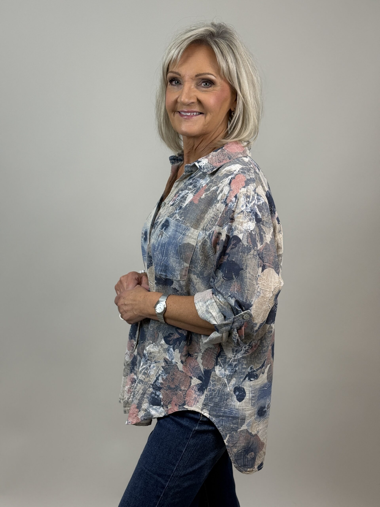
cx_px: 190
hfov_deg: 30.3
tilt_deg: -10.9
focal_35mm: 48
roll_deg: -0.8
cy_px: 254
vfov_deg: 39.7
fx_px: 703
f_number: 1.78
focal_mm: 6.76
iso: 64
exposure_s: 1/100
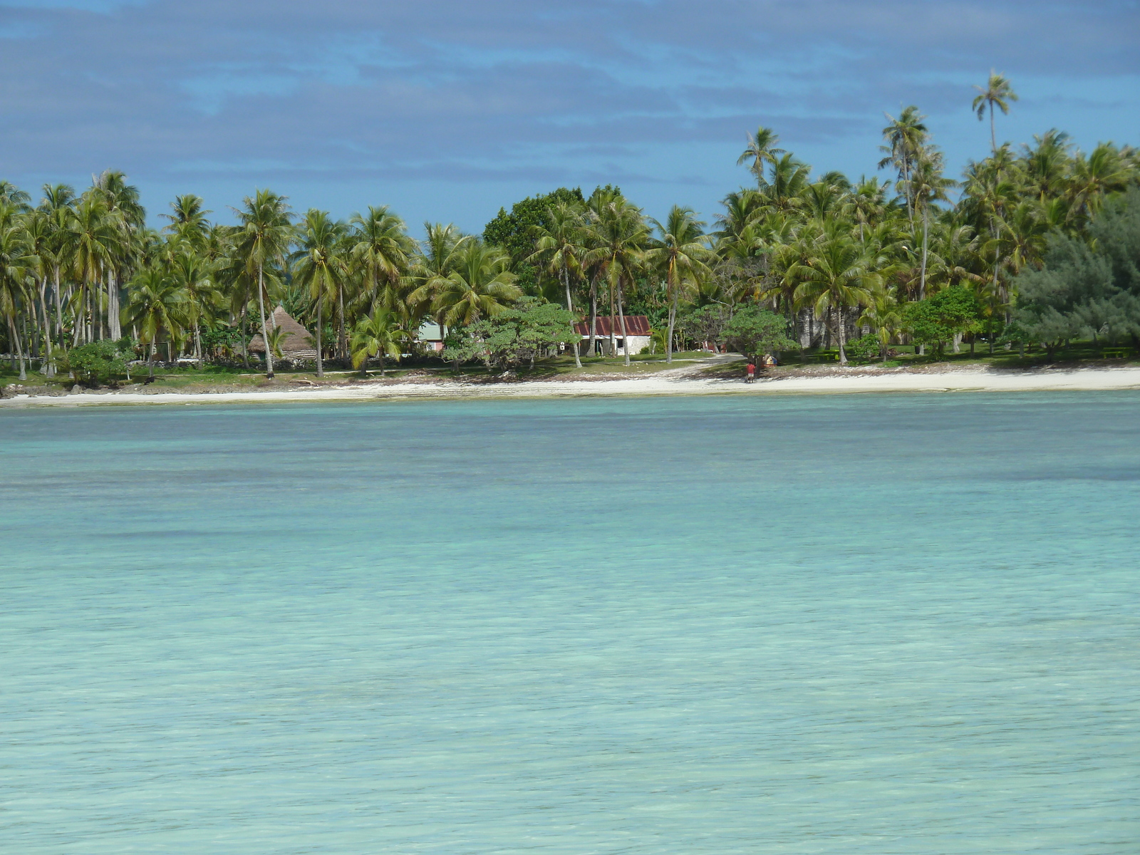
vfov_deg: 11.6
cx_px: 570
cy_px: 428
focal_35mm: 128
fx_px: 4215
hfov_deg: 15.4
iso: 80
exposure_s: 1/640
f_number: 5.6
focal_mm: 21
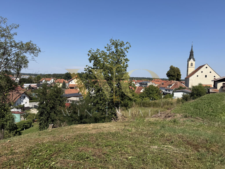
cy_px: 84
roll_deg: -2.1
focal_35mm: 24
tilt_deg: -2.0
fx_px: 156
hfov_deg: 71.6
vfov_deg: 56.8
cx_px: 112
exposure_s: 1/4975
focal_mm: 6.76
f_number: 1.78
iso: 80
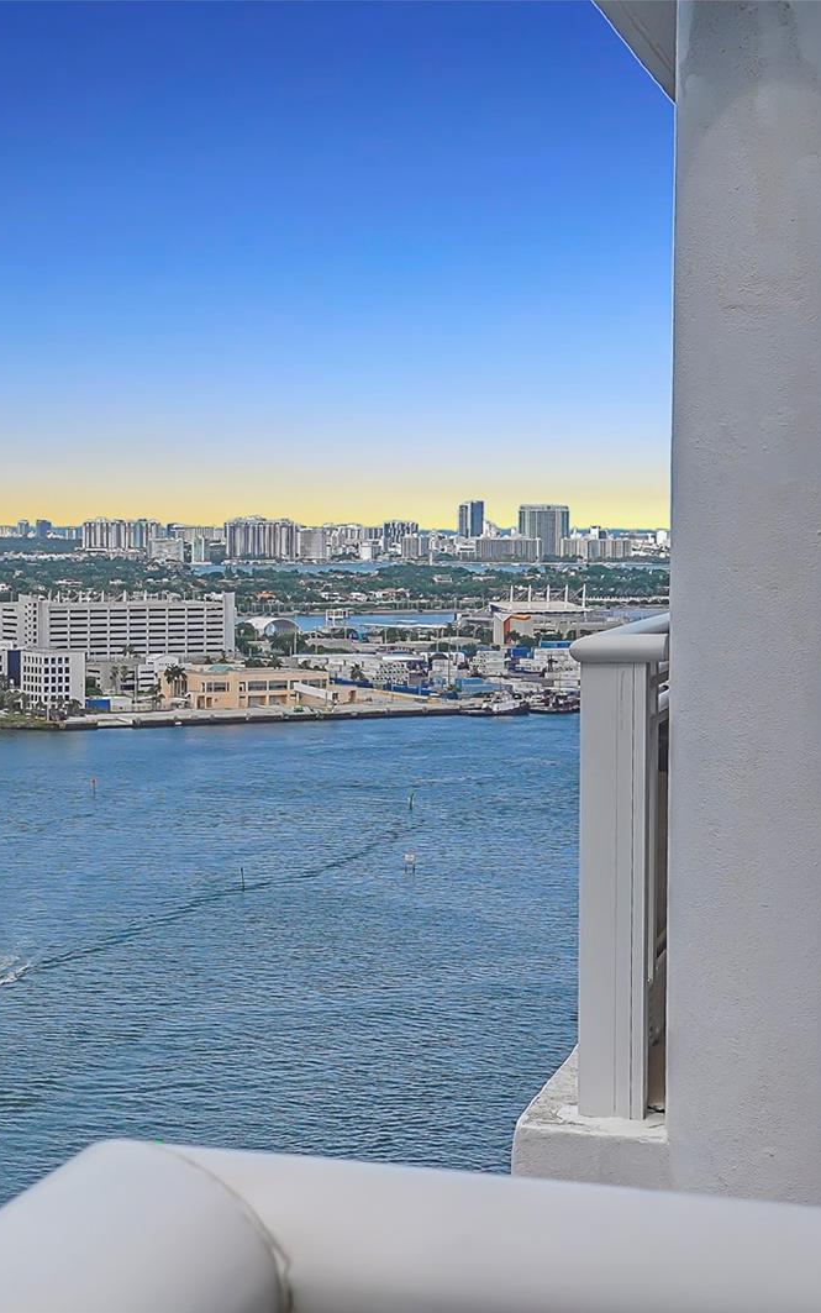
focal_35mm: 69
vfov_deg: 29.8
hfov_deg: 18.2
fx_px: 2469
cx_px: -91
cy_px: 657
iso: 320
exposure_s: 1/320
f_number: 10
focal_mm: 30
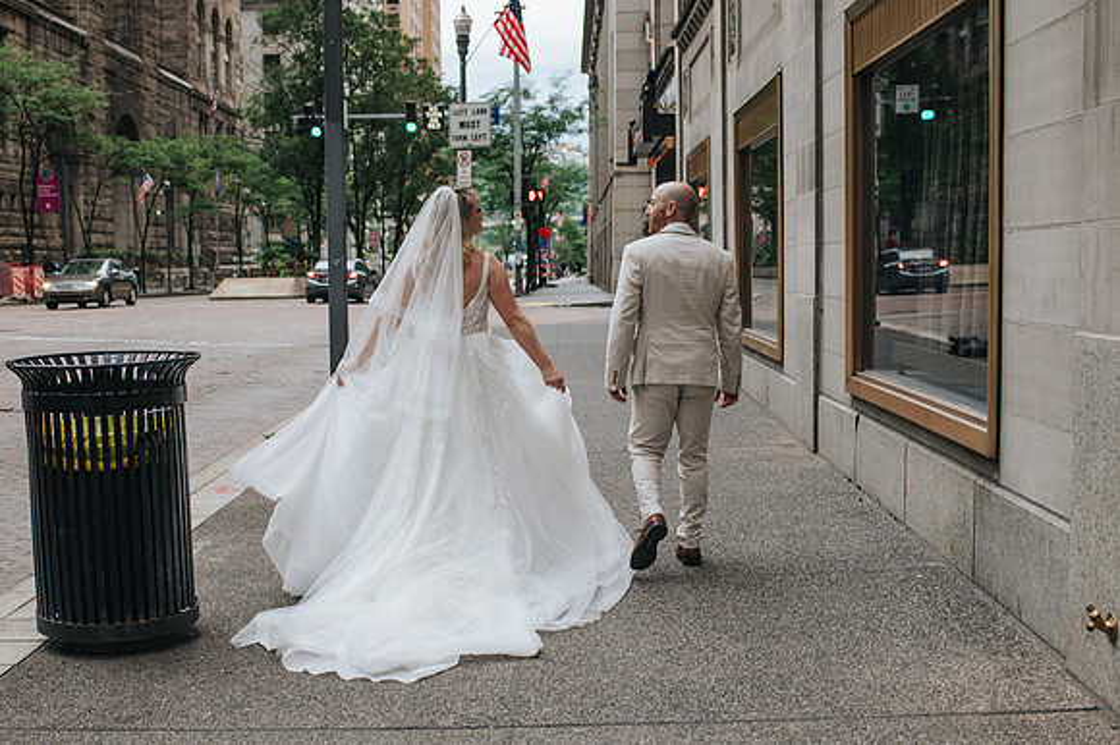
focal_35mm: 46
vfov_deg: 29.1
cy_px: 408
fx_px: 1437
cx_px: 435
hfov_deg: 42.3
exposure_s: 1/320
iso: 250
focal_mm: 35
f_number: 3.2
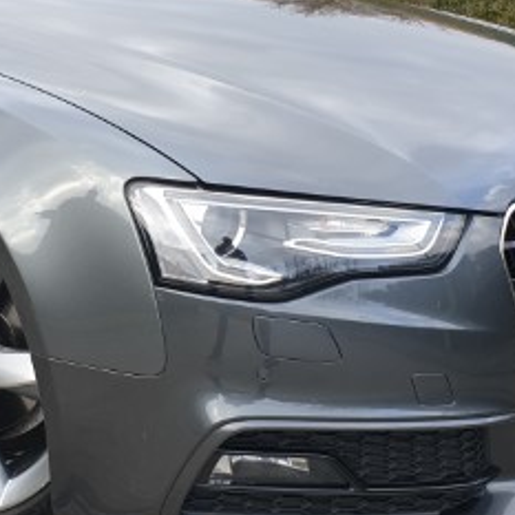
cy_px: 195
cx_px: 106
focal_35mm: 63
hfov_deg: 26.8
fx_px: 1060
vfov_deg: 27.2
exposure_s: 1/147
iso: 50
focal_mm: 4.3
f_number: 2.4
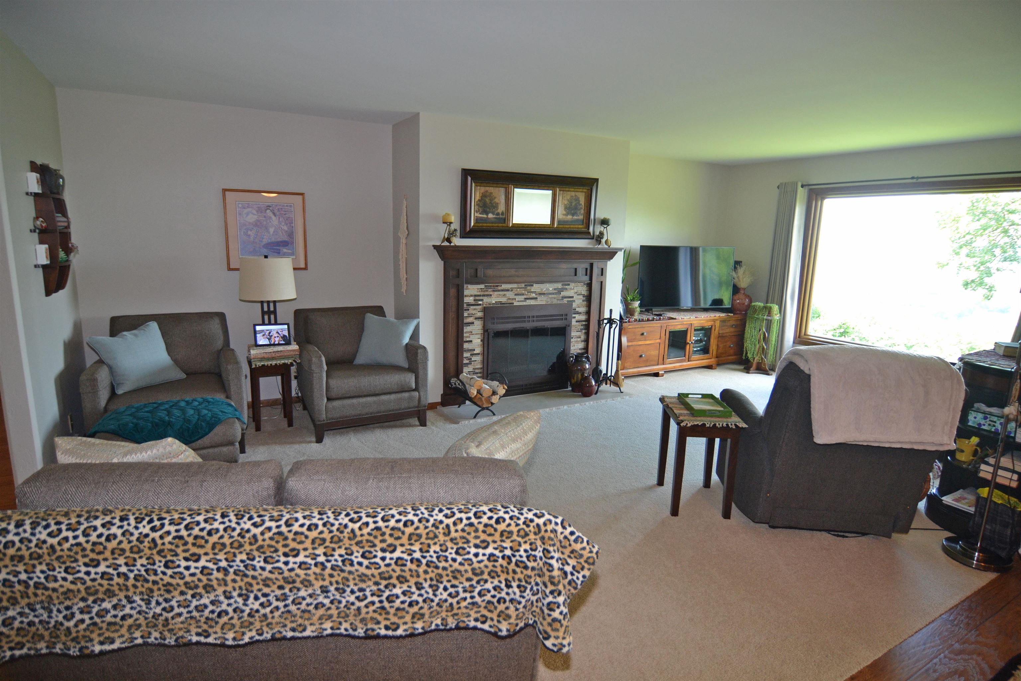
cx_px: 510
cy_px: 340
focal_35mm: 18
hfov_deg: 90.0
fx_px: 510
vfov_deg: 67.4
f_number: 4
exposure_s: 1/60
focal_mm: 12
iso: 450
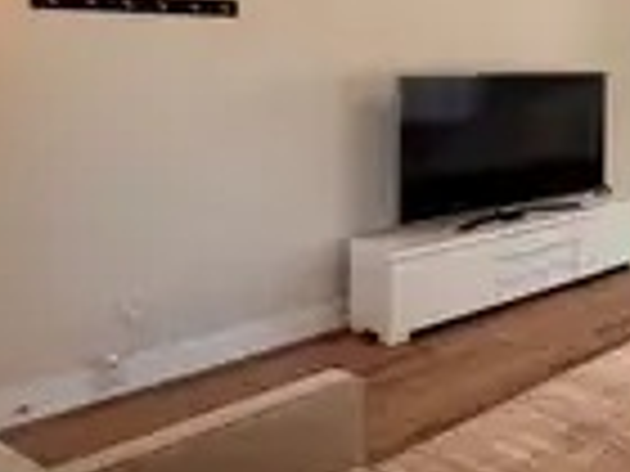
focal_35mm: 40
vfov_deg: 34.7
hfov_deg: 34.5
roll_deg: -1.7
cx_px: 801
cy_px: 85
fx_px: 728
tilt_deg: -2.5
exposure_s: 1/120
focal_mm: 2.22
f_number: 2.2
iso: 250
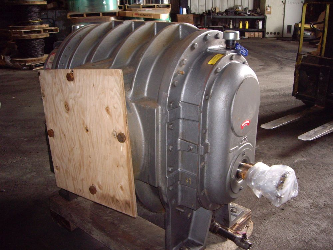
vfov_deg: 37.7
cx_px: 166
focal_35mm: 38
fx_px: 366
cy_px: 125
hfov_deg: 49.0
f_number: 2.7
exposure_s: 1/40
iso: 200
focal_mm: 6.2
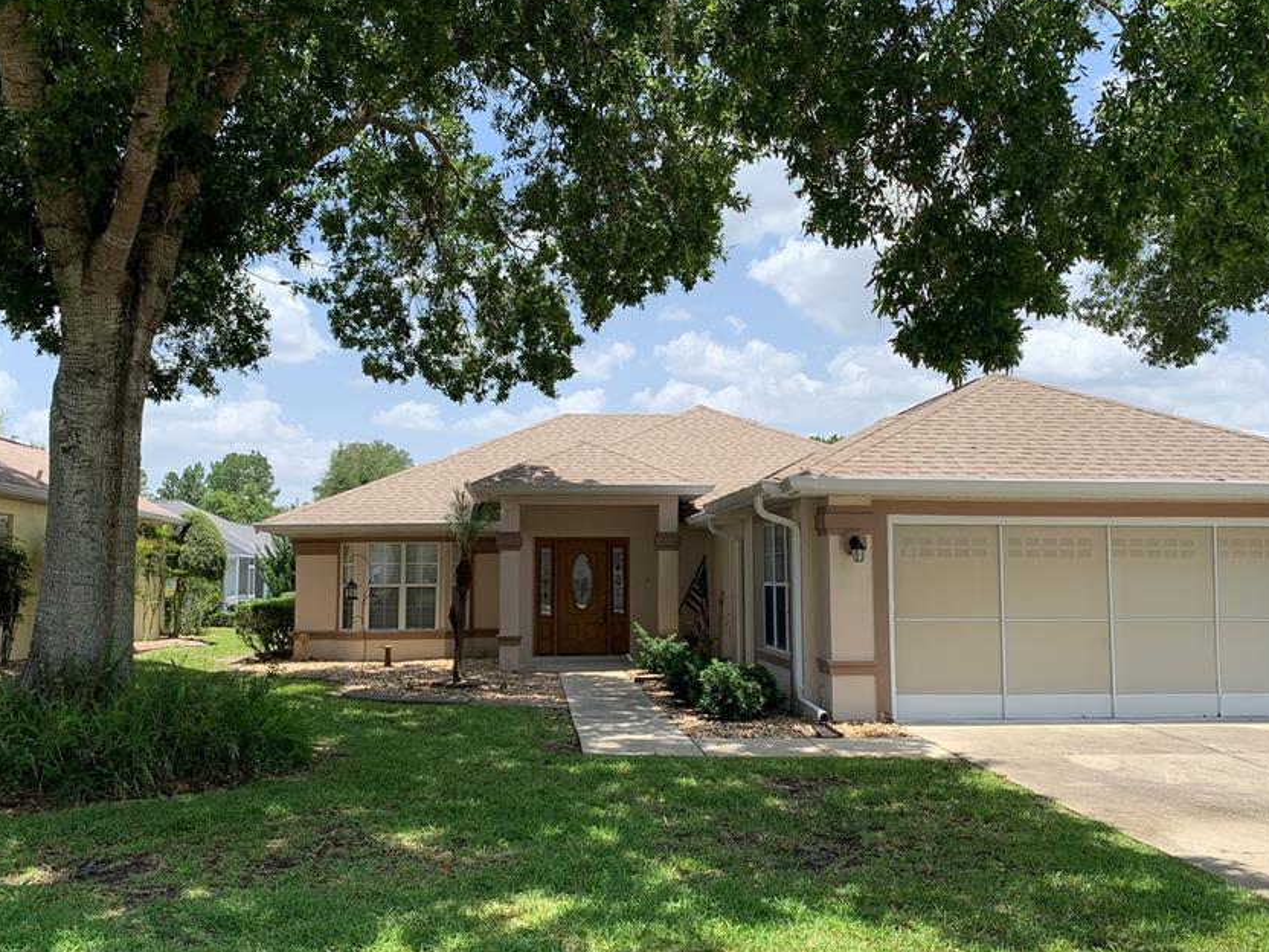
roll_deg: -0.3
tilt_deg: +4.5
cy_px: 491
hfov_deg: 56.8
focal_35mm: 32
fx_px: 1173
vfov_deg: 44.2
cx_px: 630
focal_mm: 4.25
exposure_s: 1/1513
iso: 25
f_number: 1.8
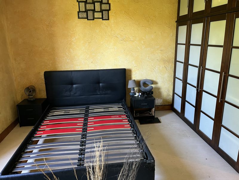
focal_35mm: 26
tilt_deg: -14.2
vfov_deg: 53.1
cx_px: 120
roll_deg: +0.3
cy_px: 90
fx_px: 180
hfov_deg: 67.3
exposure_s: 1/60
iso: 250
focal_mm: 5.1
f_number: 1.6
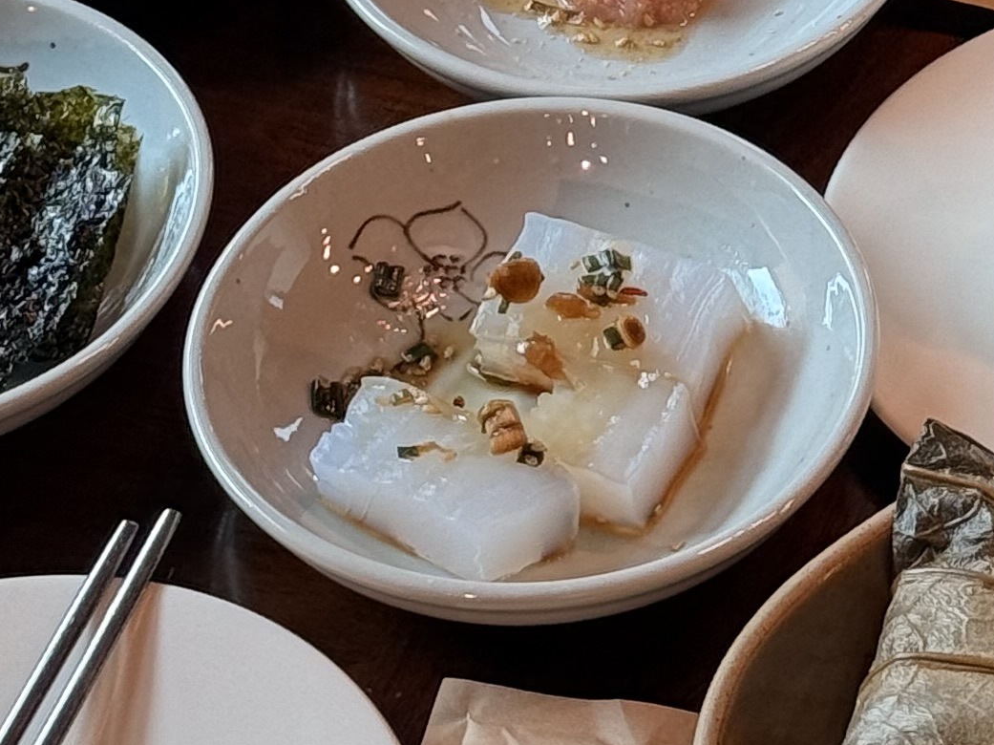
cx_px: 772
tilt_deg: -37.2
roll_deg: +2.3
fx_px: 5339
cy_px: -467
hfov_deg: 10.6
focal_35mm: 186
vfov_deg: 7.8
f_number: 1.78
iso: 64
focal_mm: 6.76
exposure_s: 1/139
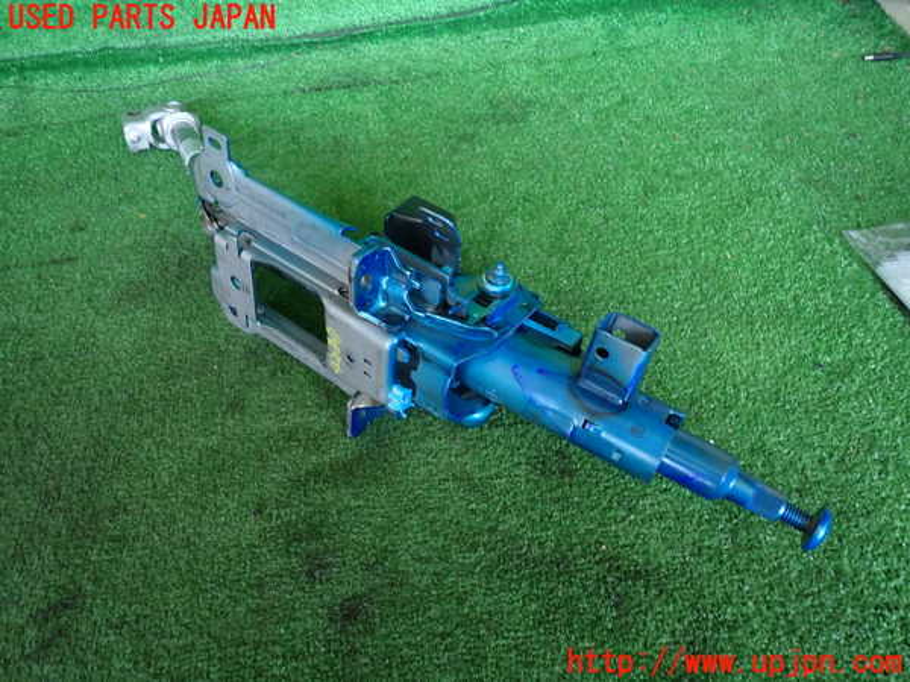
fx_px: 657
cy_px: 341
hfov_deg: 69.4
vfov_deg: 54.9
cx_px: 455
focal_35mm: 25
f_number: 2
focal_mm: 4.5
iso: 200
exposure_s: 1/40
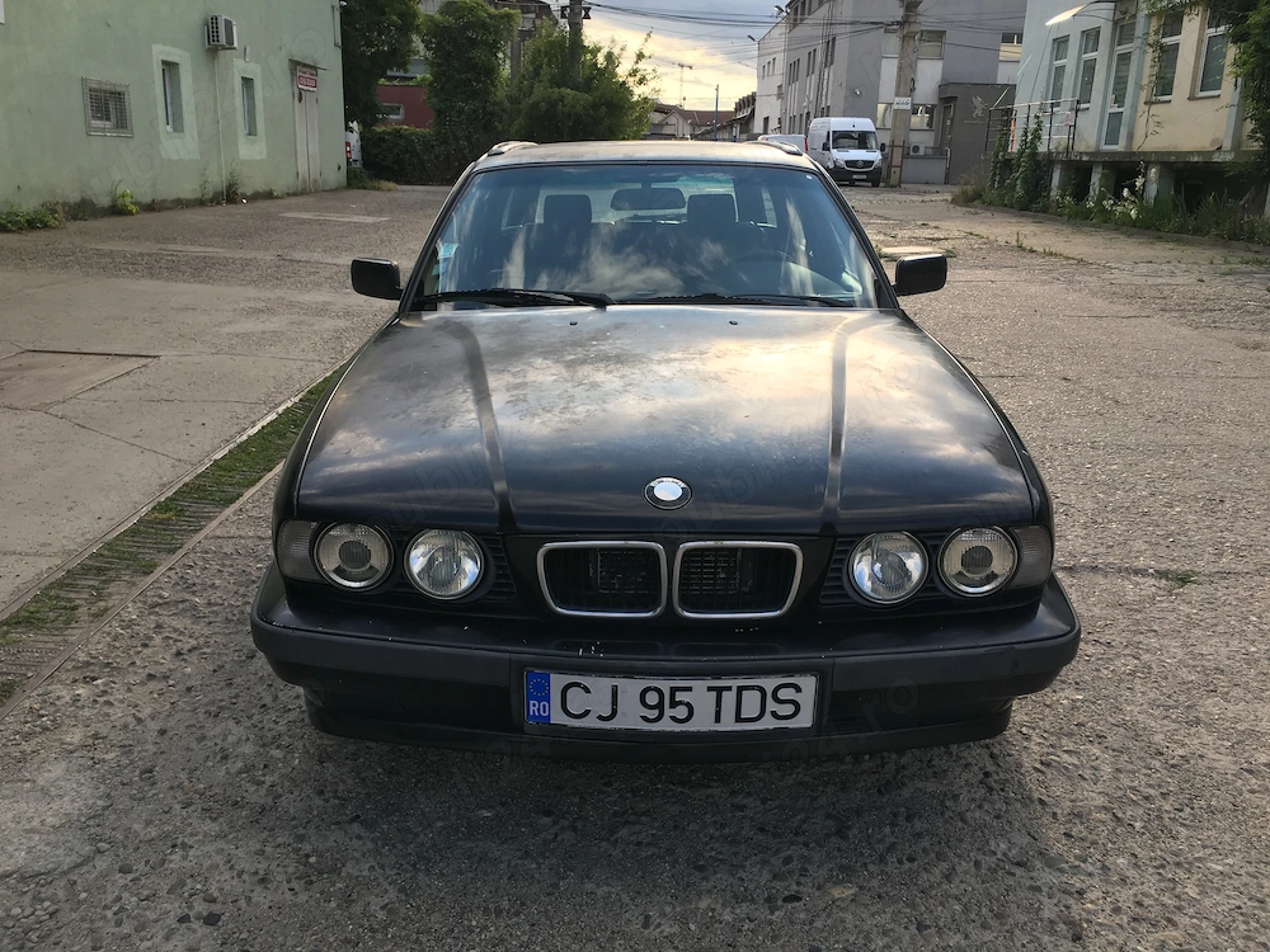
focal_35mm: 29
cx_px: 635
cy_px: 476
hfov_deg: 61.7
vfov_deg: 48.2
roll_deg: -2.0
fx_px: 1064
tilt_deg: -15.1
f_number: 2.2
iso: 25
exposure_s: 1/386
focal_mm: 4.15
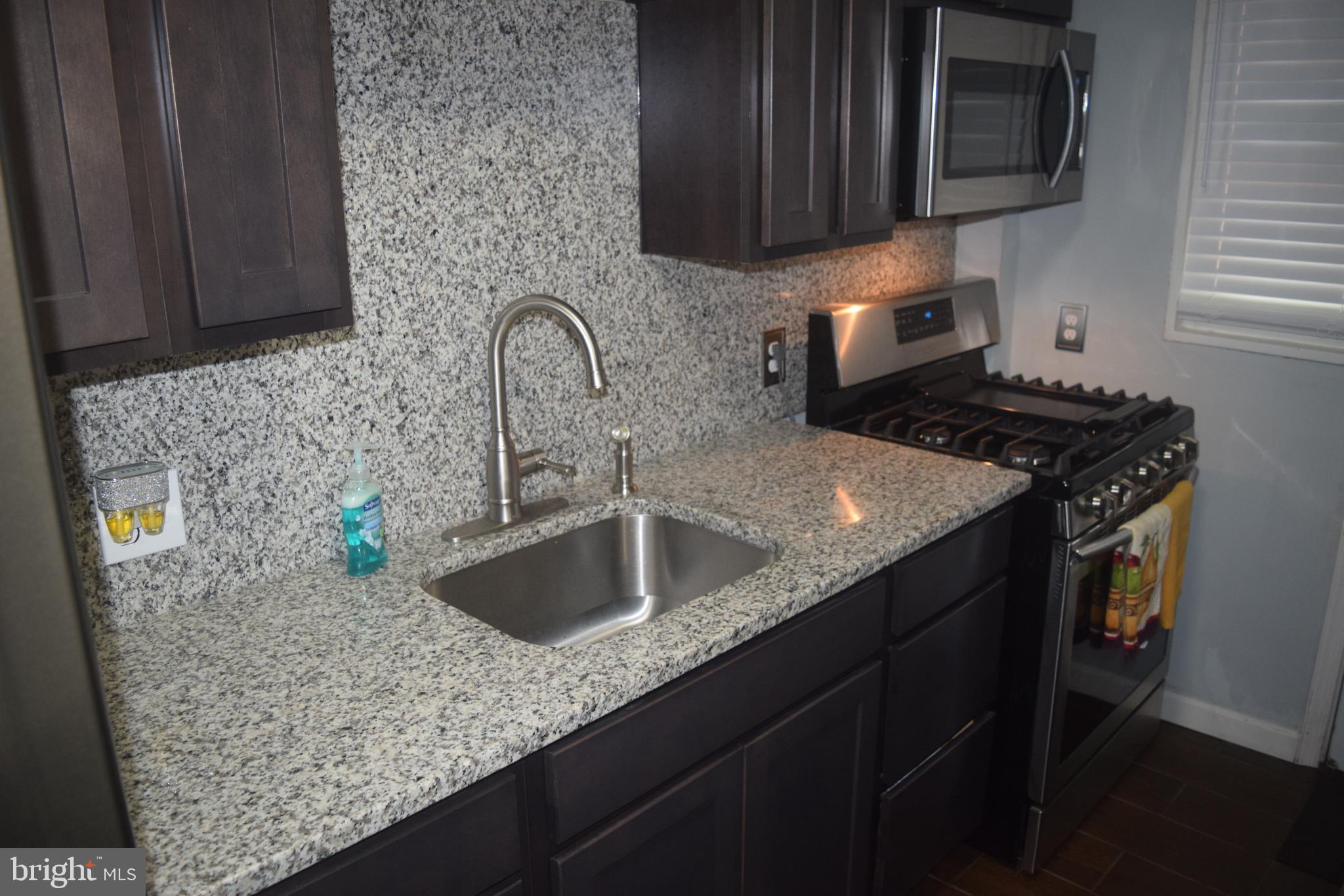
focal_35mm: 36
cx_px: 672
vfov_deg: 36.9
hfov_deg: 53.1
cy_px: 448
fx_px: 1344
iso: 900
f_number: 4
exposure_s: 1/60
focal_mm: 24
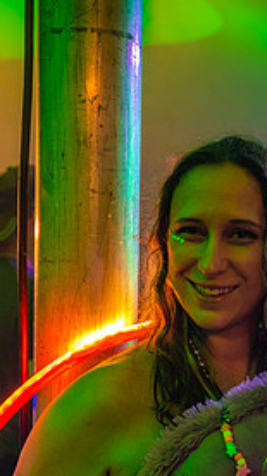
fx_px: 832
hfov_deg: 17.5
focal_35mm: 66
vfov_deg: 31.7
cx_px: 303
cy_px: 304
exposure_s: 1/50
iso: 2500
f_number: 2.8
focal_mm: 30
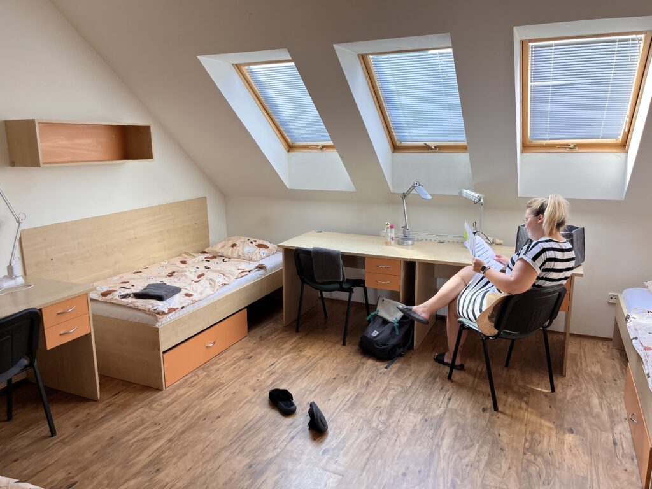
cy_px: 244
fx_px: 490
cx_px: 326
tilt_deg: -13.3
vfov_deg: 53.1
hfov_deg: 67.3
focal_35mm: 26
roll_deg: -0.5
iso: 64
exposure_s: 1/121
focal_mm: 5.1
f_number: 1.6
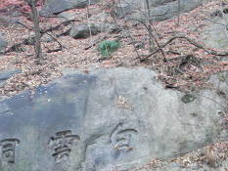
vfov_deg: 17.5
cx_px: 29
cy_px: 132
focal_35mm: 84
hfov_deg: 22.8
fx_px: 554
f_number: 3.5
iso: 80
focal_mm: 5
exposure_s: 1/11.8
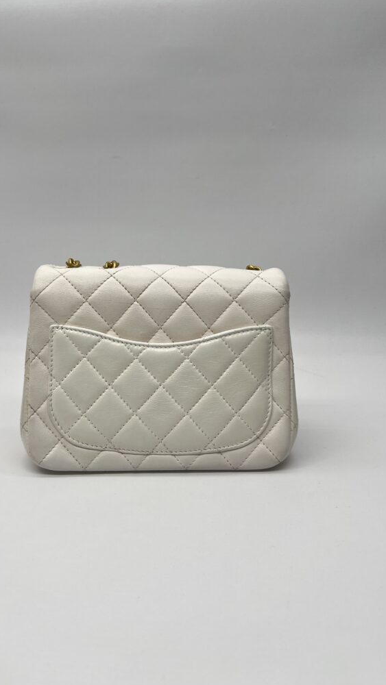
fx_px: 527
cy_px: 338
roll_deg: +1.1
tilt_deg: -8.7
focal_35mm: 29
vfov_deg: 66.1
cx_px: 158
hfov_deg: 40.1
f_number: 1.5
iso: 40
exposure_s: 1/216
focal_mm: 5.7
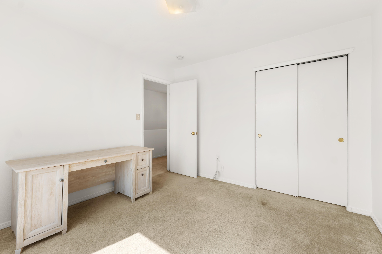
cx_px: 191
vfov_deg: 77.3
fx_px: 159
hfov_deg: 100.4
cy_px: 127
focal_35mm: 15
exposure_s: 1/15
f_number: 8
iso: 100
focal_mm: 10
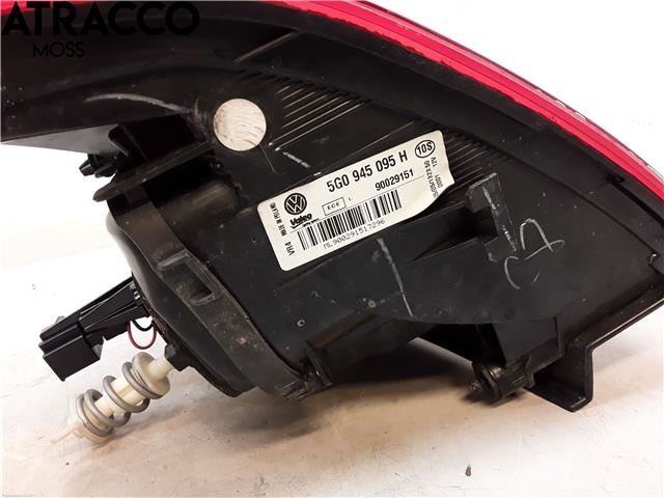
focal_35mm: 28
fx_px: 537
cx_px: 332
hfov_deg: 63.4
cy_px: 249
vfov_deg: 49.7
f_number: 1.9
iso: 64
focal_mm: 2.91
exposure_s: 1/50
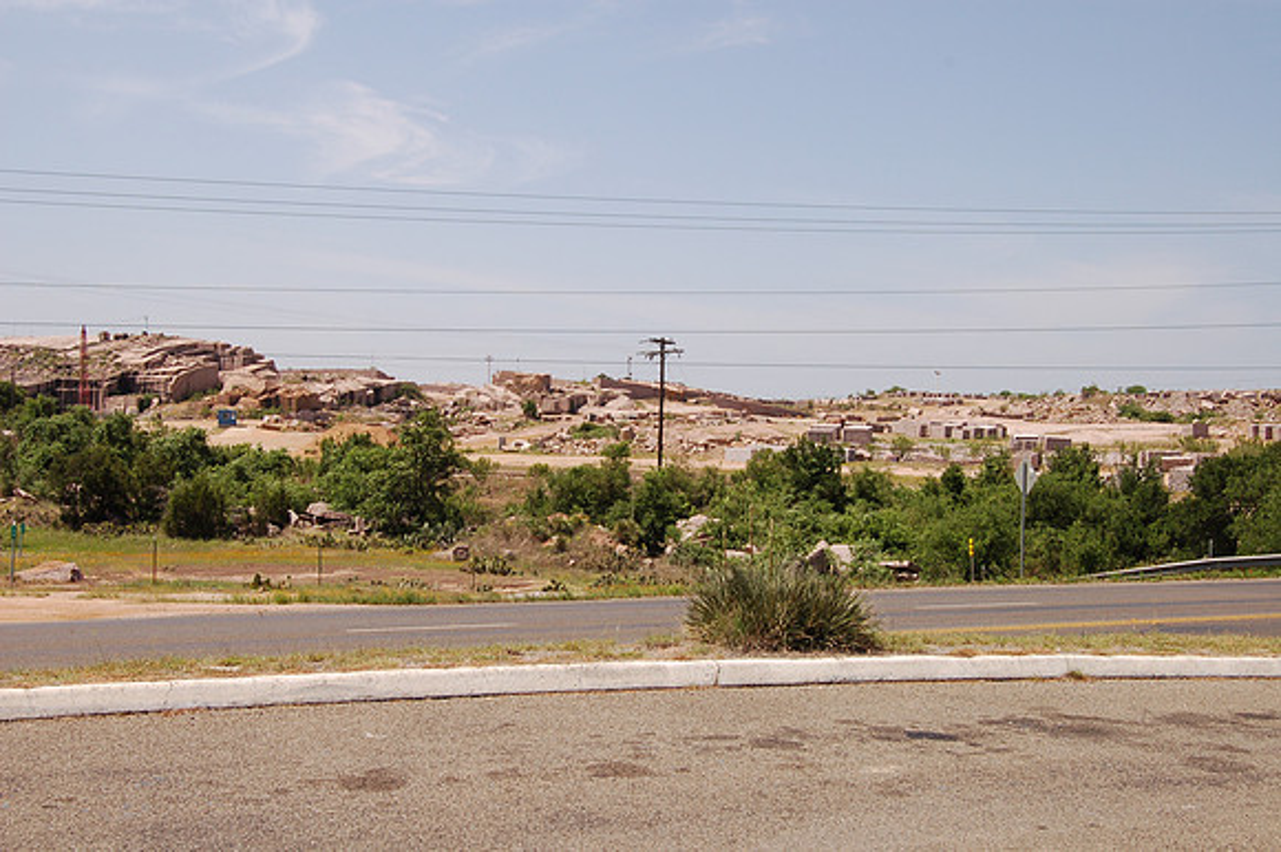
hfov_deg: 49.6
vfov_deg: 34.2
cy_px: 426
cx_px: 640
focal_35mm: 39
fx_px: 1387
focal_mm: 26
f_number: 10
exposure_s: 1/400
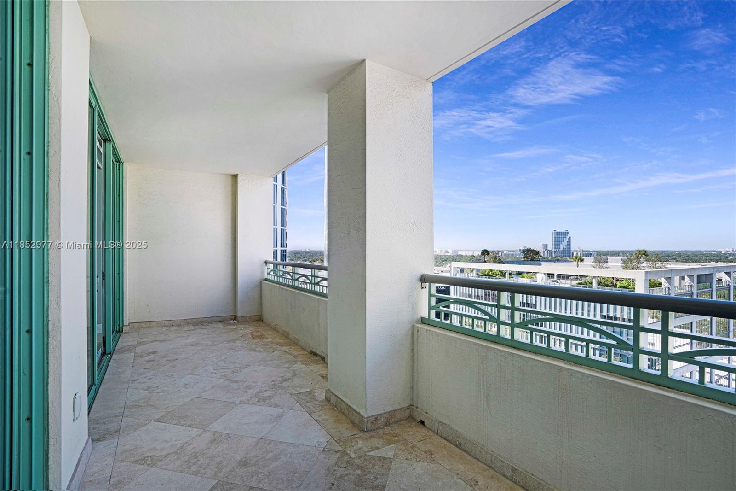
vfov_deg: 73.7
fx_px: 327
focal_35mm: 16
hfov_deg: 96.7
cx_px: 368
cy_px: 246
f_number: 8
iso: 400
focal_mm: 16
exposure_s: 1/400
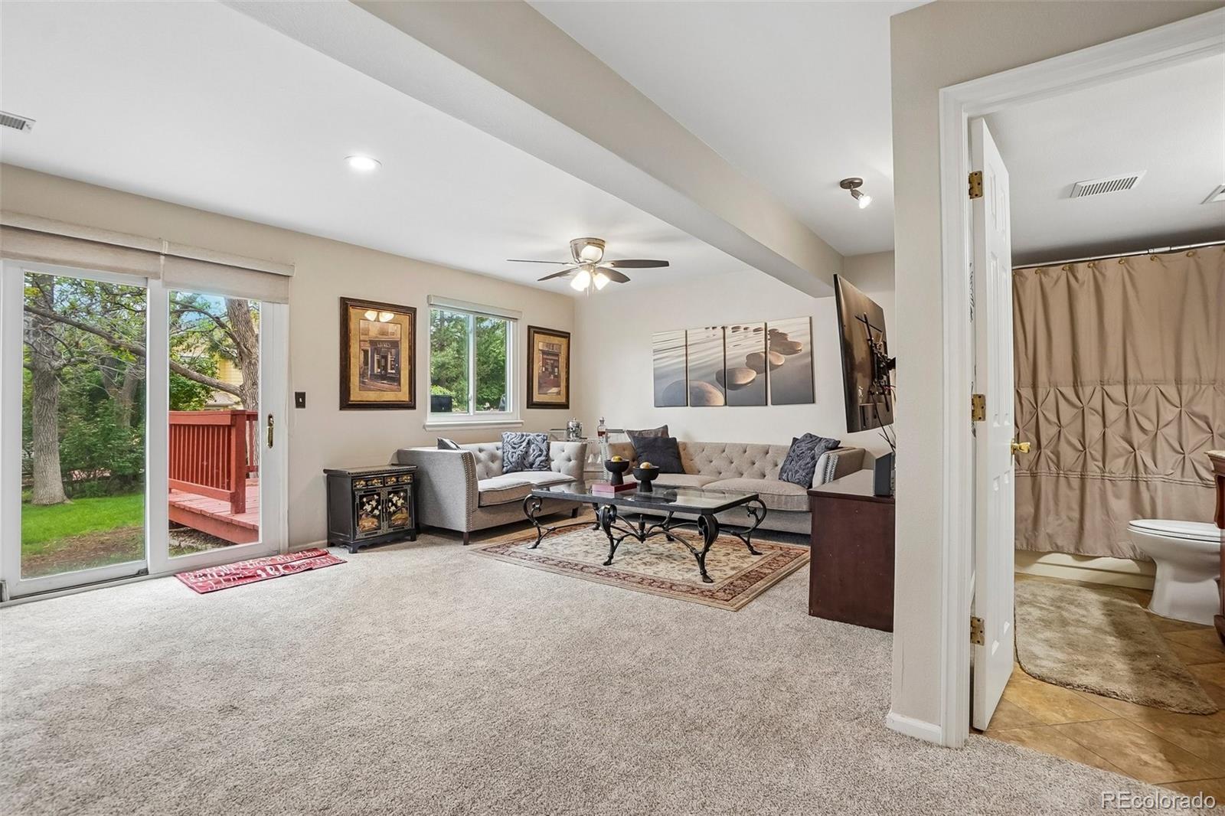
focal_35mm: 15
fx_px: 510
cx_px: 612
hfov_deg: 100.4
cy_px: 408
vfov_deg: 77.3
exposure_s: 1/10
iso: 400
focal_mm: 10
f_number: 8
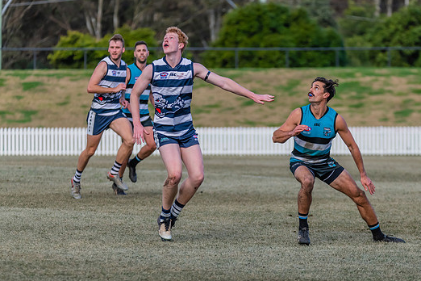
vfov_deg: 4.1
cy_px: 173
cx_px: 268
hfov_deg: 6.1
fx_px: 3929
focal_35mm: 336
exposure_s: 1/2000
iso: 1000
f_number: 5.6
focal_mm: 260
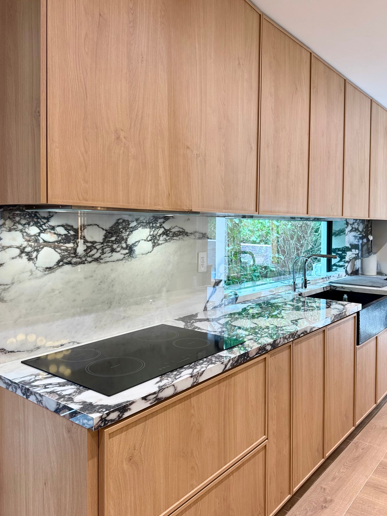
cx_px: 198
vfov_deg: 65.3
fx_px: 402
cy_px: 252
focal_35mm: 27
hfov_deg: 51.4
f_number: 1.78
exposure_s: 1/120
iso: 200
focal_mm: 6.76
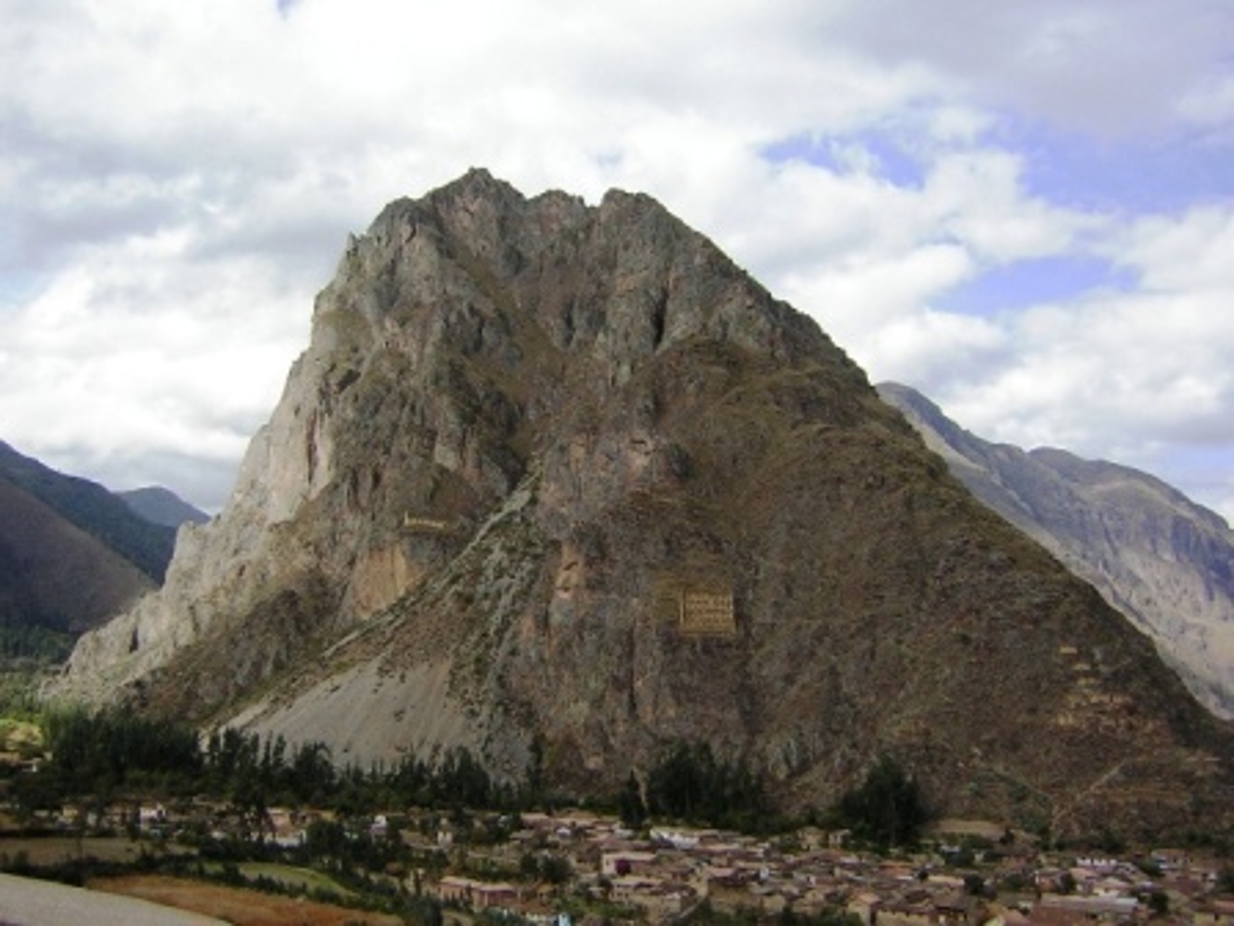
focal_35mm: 36
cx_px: 617
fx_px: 1283
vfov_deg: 39.7
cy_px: 463
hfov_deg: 51.4
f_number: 5.2
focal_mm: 4.7
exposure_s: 1/227
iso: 50
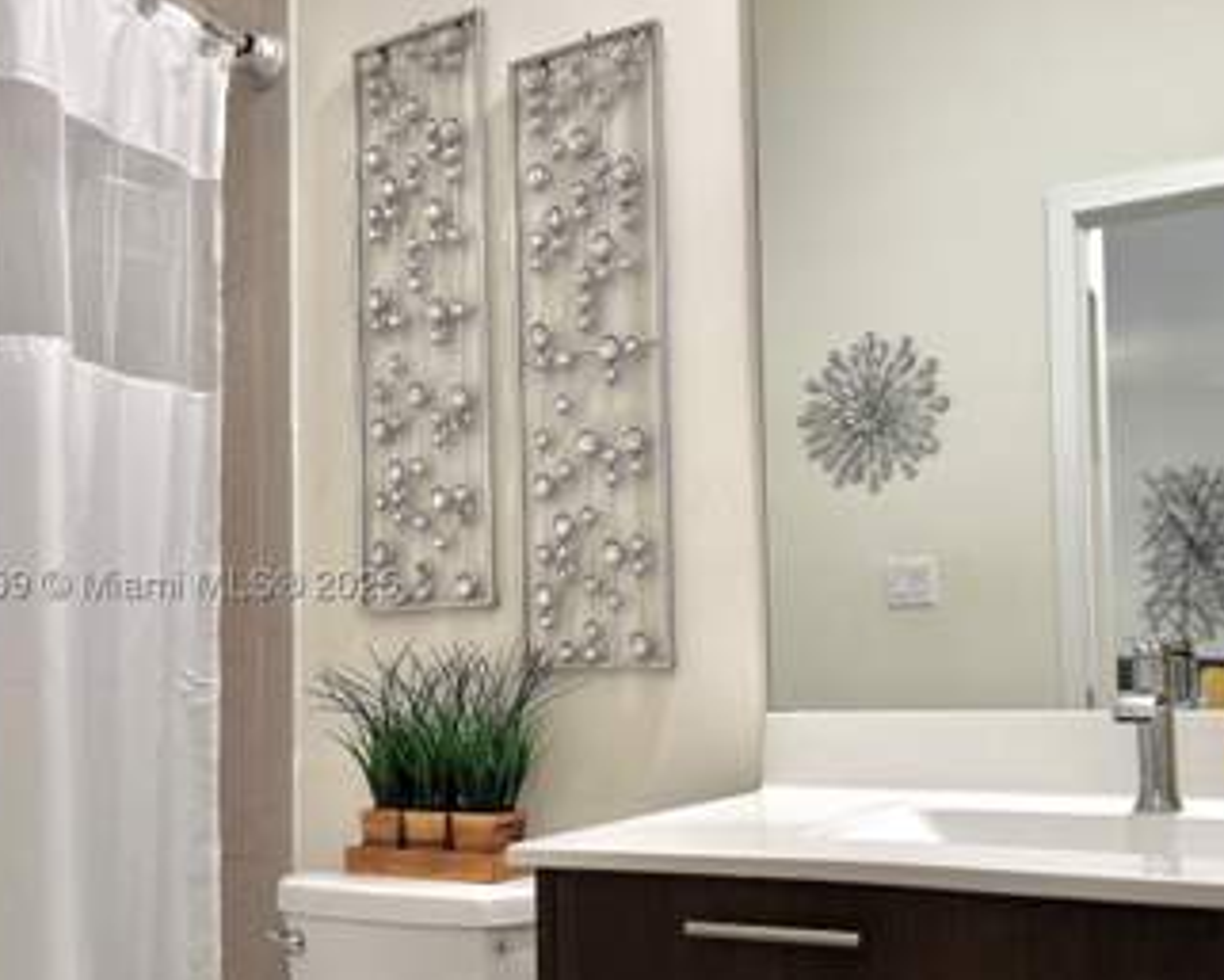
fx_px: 1268
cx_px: 736
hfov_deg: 51.2
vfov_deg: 42.0
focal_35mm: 35
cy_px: 591
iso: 125
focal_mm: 6.76
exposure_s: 1/60
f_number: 1.78
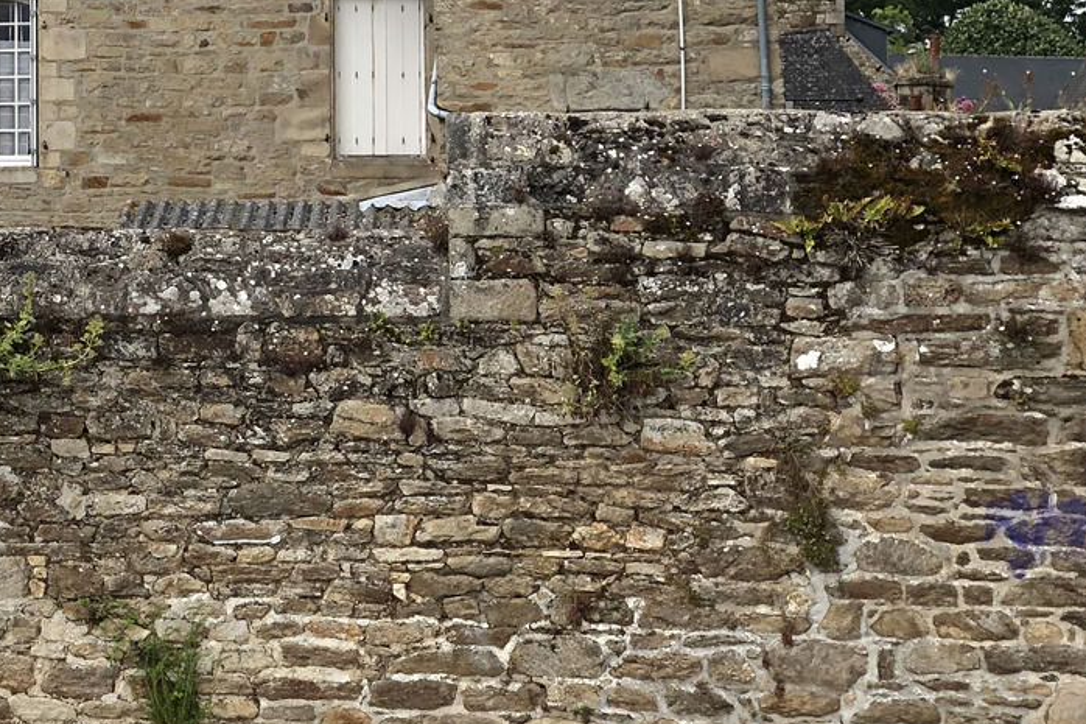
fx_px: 3740
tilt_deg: +3.7
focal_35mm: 124
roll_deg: +0.7
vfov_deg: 11.0
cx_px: -110
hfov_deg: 16.1
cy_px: 9
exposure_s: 1/540
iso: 16
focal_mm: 6
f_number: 2.4
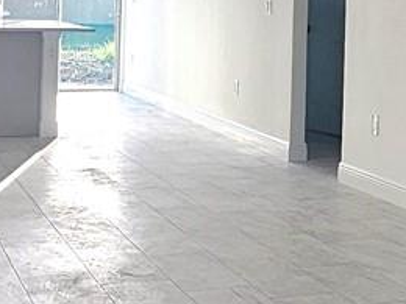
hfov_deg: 24.1
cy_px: -20
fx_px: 938
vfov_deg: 17.9
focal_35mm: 80
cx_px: 308
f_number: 2.2
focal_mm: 2.2
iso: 50
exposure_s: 1/120
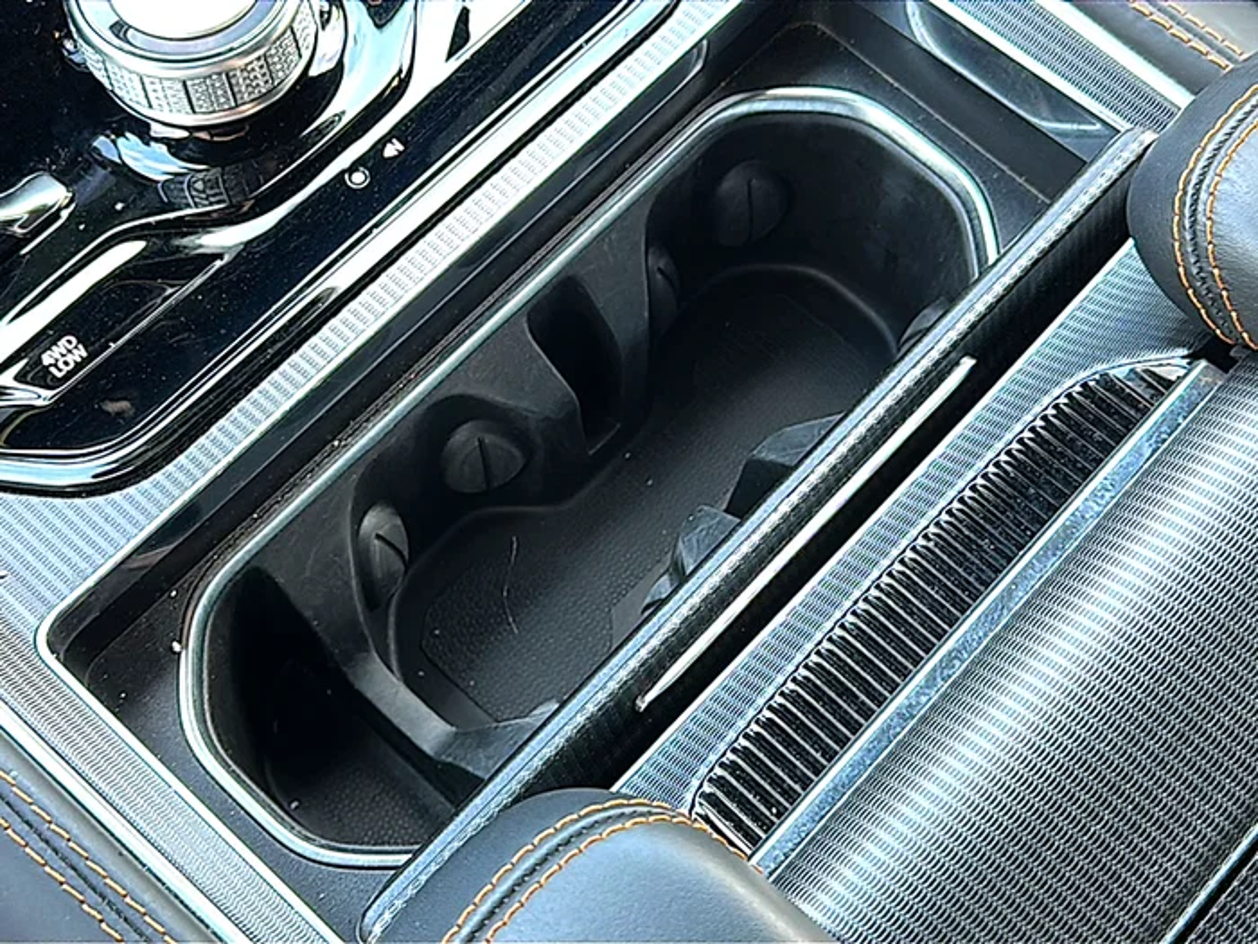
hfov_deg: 45.8
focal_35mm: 41
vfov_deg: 35.1
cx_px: 629
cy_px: 472
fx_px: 1490
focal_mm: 6.86
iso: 80
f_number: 1.78
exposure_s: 1/40
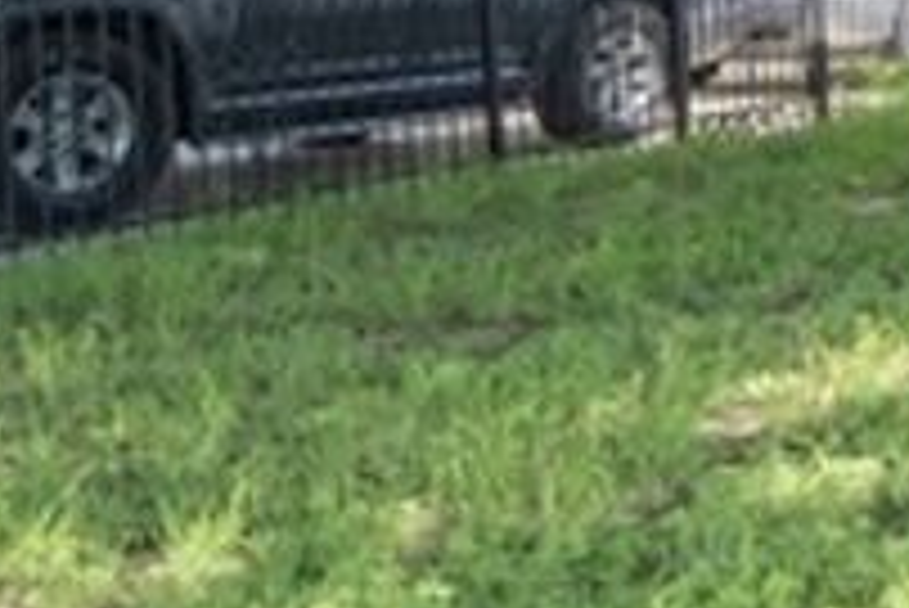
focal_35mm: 71
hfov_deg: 16.3
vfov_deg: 18.1
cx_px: 2056
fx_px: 1794
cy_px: -146
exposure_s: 1/4000
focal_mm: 14
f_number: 8
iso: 800
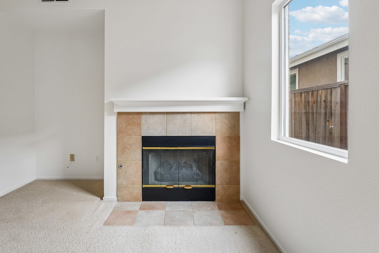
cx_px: 177
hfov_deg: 93.2
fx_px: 179
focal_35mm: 17
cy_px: 108
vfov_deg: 70.0
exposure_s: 1/20
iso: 500
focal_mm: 14
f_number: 8
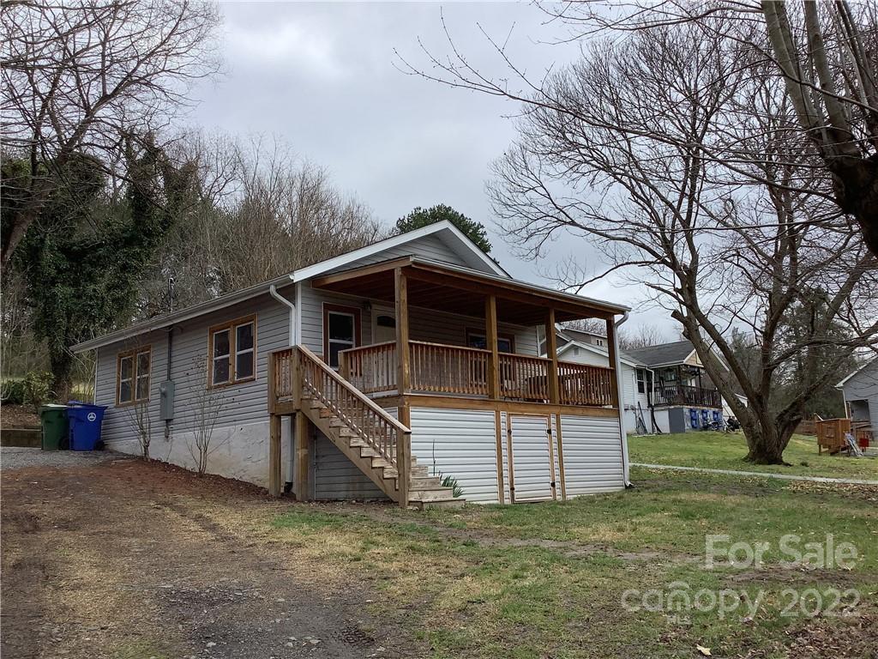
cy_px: 330
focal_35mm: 31
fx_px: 786
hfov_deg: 58.4
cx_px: 439
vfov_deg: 45.4
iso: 25
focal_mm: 3.3
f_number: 2.4
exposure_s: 1/679
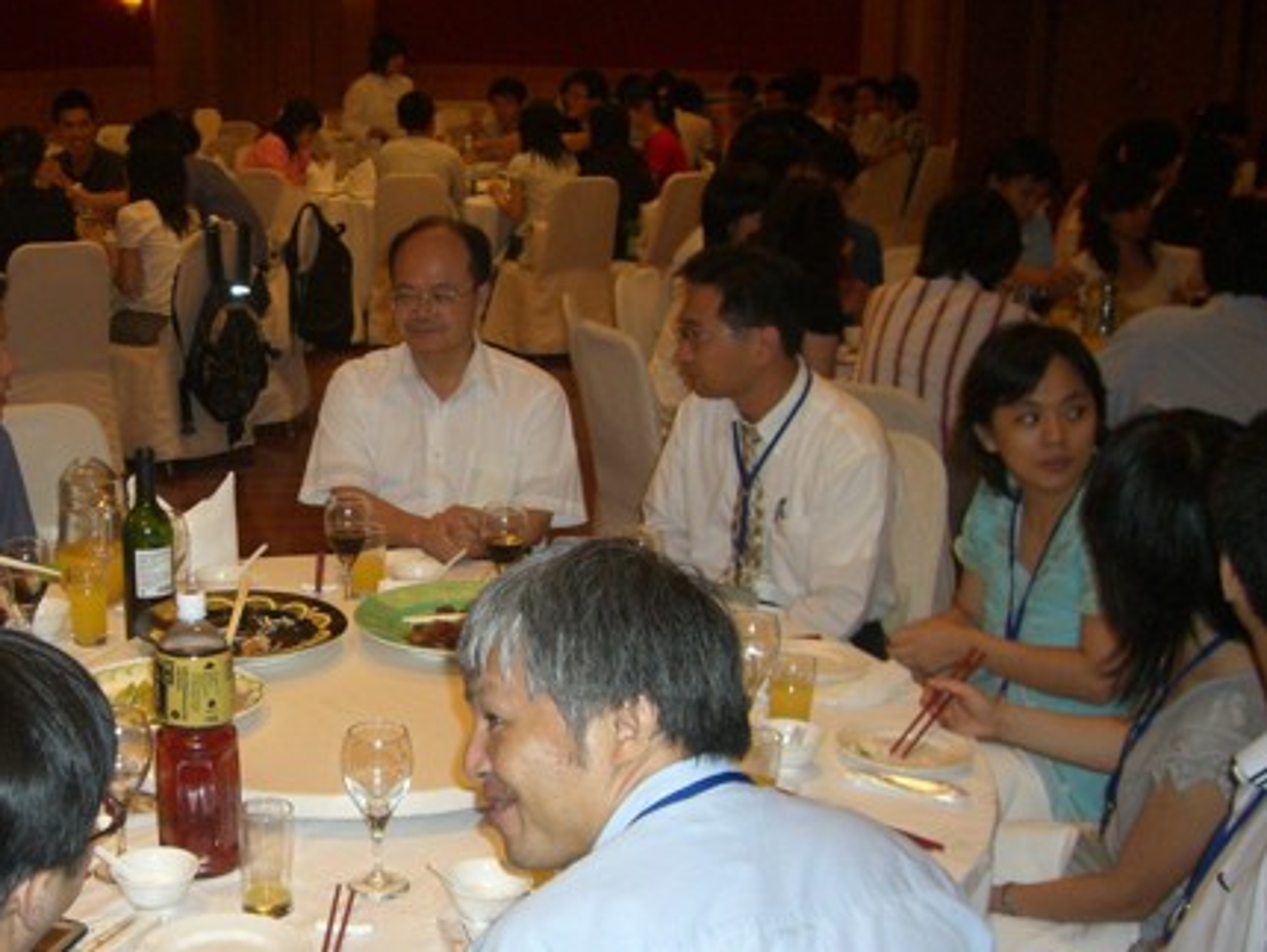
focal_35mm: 53
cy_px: 660
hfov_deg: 35.7
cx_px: 401
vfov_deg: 27.3
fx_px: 1941
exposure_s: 1/60
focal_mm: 6.2
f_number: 2.7
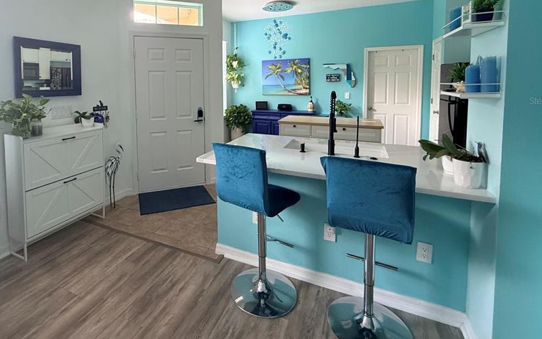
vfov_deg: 60.0
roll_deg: +0.2
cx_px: 224
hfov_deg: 87.1
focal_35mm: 19
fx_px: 281
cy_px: 100
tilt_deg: -3.4
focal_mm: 2.22
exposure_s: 1/94
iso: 400
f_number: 2.2
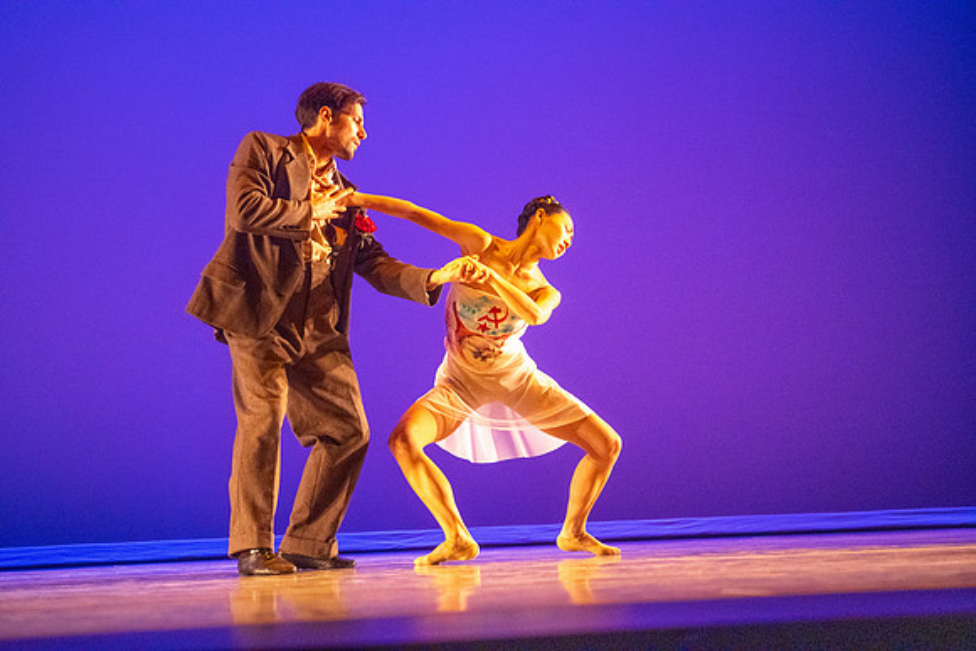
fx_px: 2739
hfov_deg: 20.2
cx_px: 488
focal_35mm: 101
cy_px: 326
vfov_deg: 13.6
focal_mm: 101
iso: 6400
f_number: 4
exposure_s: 1/200
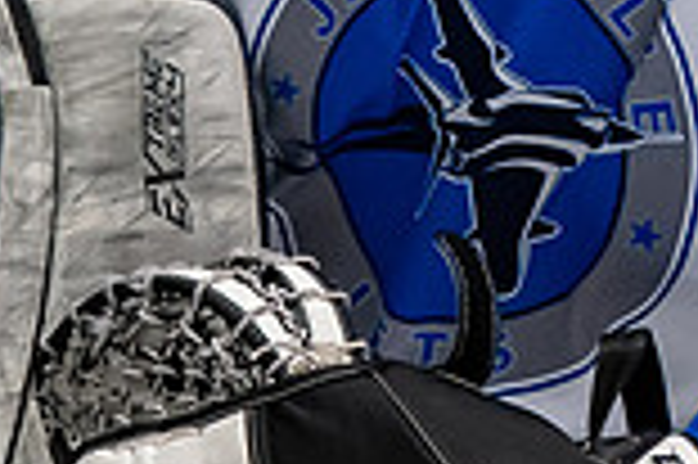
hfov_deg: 1.6
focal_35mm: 1327
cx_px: 895
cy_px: -450
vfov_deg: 1.0
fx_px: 25702
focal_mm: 195
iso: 2000
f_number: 3.2
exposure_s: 1/800
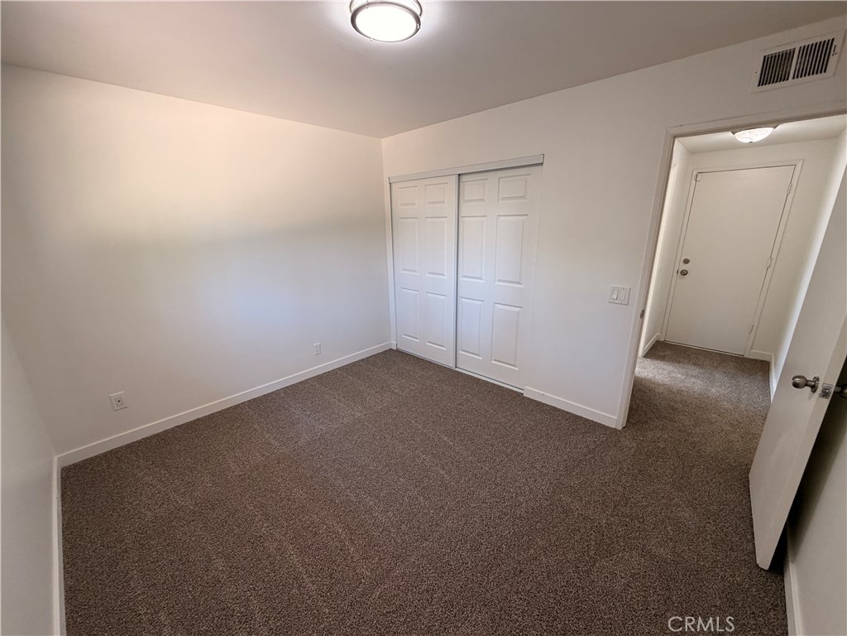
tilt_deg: -16.4
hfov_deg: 102.1
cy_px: 318
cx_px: 424
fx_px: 343
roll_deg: +0.5
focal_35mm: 14
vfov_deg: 85.7
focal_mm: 2.22
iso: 250
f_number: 2.2
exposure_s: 1/120
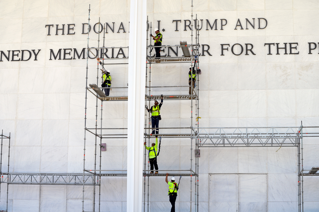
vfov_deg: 13.4
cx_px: 160
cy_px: 106
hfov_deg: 20.0
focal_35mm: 102
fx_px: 903
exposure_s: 1/500
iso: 400
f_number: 7.1
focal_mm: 102
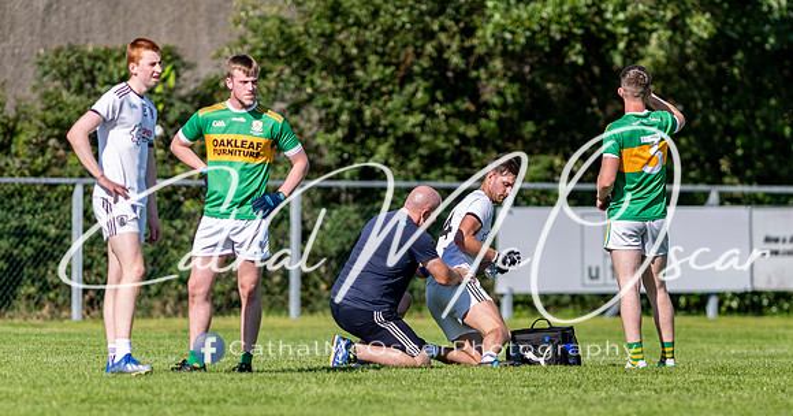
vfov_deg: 1.9
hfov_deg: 3.7
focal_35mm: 597
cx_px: 439
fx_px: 12358
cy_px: 310
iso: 140
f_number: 2.8
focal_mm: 300
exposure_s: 1/2500
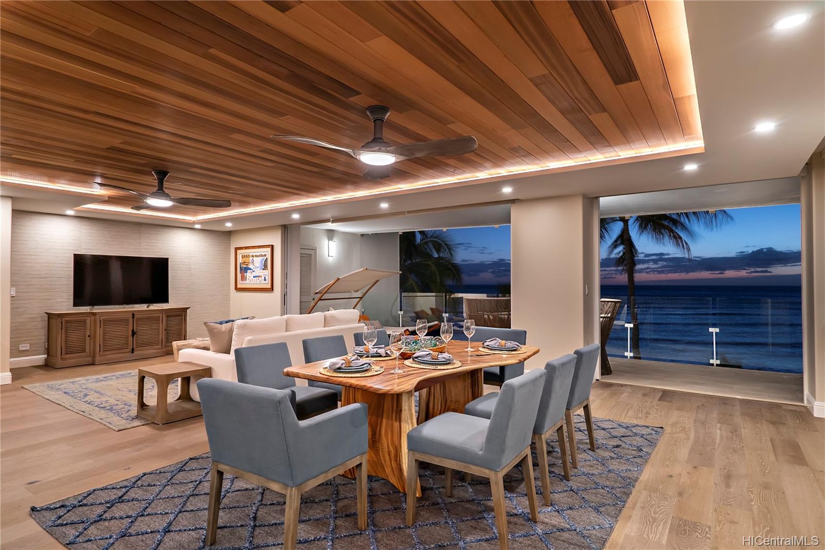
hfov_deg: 86.9
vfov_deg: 64.6
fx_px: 436
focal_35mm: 19
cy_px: 275
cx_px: 412
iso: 800
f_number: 7.1
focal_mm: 19
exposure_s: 1.6
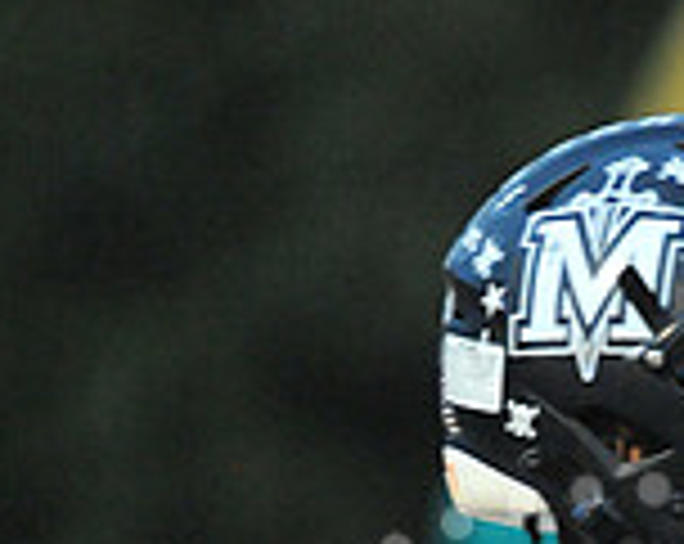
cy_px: 1012
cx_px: 644
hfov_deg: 1.2
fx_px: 33358
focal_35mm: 1651
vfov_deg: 0.9
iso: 6400
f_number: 6.3
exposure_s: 1/200
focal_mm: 460
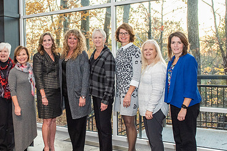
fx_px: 258
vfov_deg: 32.6
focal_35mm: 41
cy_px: 70
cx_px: 69
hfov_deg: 46.4
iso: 1000
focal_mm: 24
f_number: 4
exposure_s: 1/250
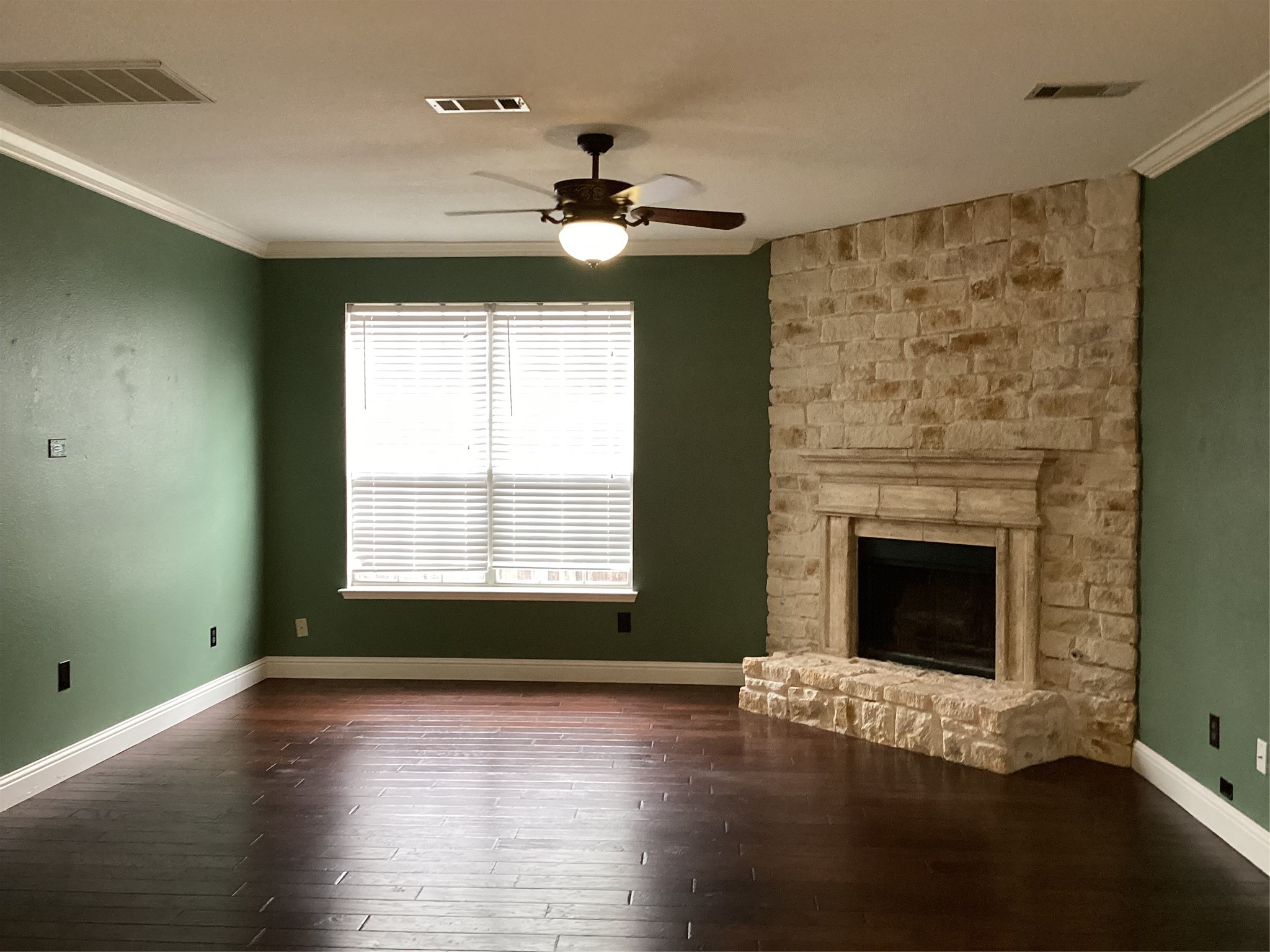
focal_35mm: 31
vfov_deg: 45.4
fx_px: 1137
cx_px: 635
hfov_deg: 58.4
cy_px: 476
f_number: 2.4
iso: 250
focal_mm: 3.3
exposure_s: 1/60
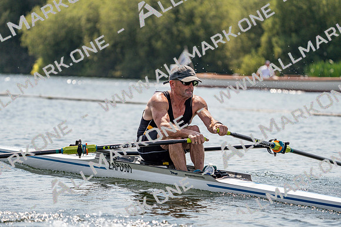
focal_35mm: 218
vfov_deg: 6.3
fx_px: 2065
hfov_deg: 9.4
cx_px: 170
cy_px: 114
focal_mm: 218
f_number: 5.6
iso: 160
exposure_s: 1/1600
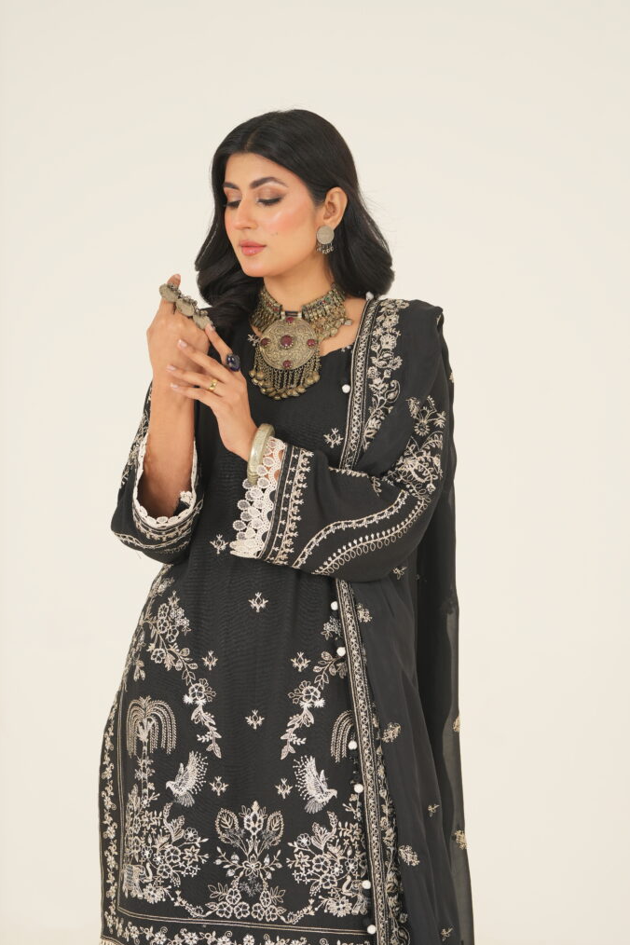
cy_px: 470
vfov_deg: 19.3
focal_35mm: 106
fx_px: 2782
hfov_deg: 12.9
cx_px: 313
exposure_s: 1/250
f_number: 5
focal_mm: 105
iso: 200
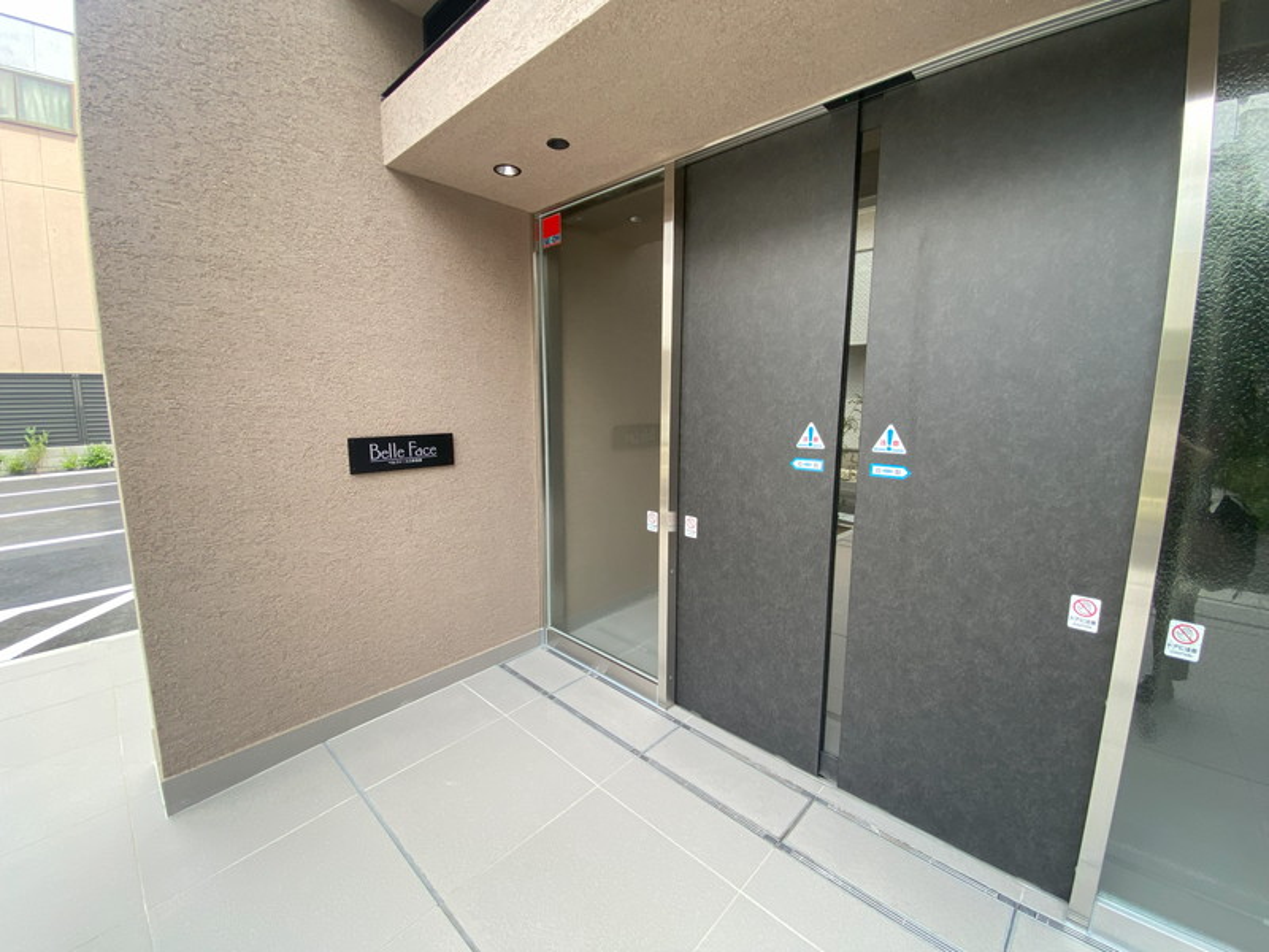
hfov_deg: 106.2
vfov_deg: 89.9
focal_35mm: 13
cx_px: 634
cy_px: 476
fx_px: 477
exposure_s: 1/122
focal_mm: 1.54
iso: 80
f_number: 2.4
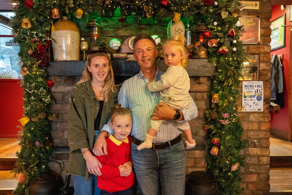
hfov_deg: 60.3
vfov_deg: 42.3
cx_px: 146
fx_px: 251
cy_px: 98
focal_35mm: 31
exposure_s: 1/125
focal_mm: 31
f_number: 2.8
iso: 12800
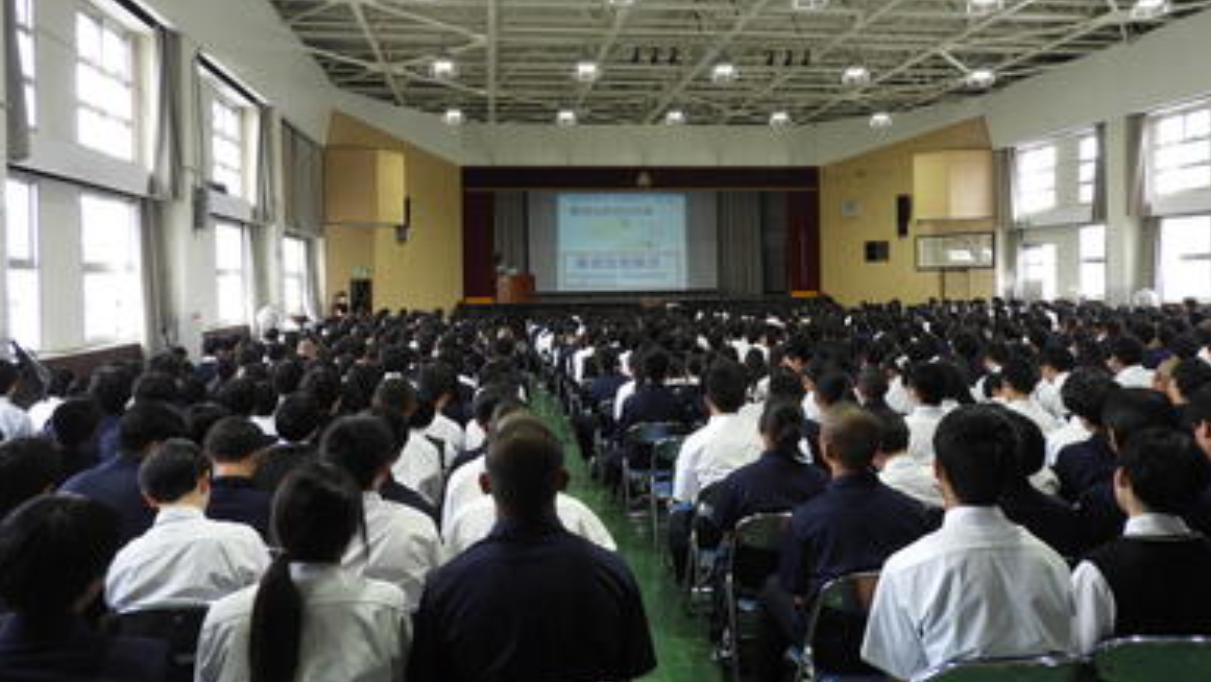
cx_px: 616
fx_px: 867
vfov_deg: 42.8
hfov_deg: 69.8
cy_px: 285
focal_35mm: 27
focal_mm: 4.3
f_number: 3.3
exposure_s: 1/30
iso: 110
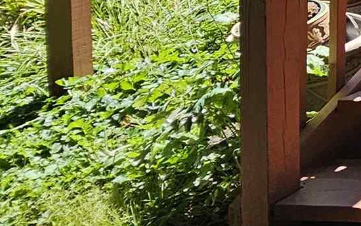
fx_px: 758
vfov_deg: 15.4
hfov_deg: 18.7
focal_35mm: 77
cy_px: -133
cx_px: 695
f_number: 2.2
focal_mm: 2.2
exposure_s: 1/854
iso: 50
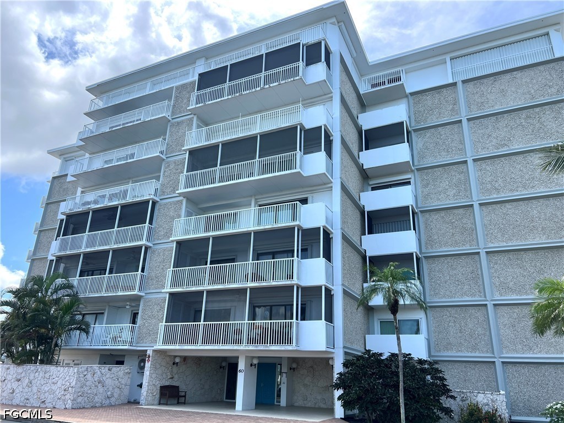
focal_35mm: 26
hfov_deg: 67.3
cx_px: 282
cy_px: 212
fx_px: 424
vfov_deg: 53.1
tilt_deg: +21.3
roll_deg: -0.8
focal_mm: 5.7
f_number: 1.5
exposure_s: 1/1266
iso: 50
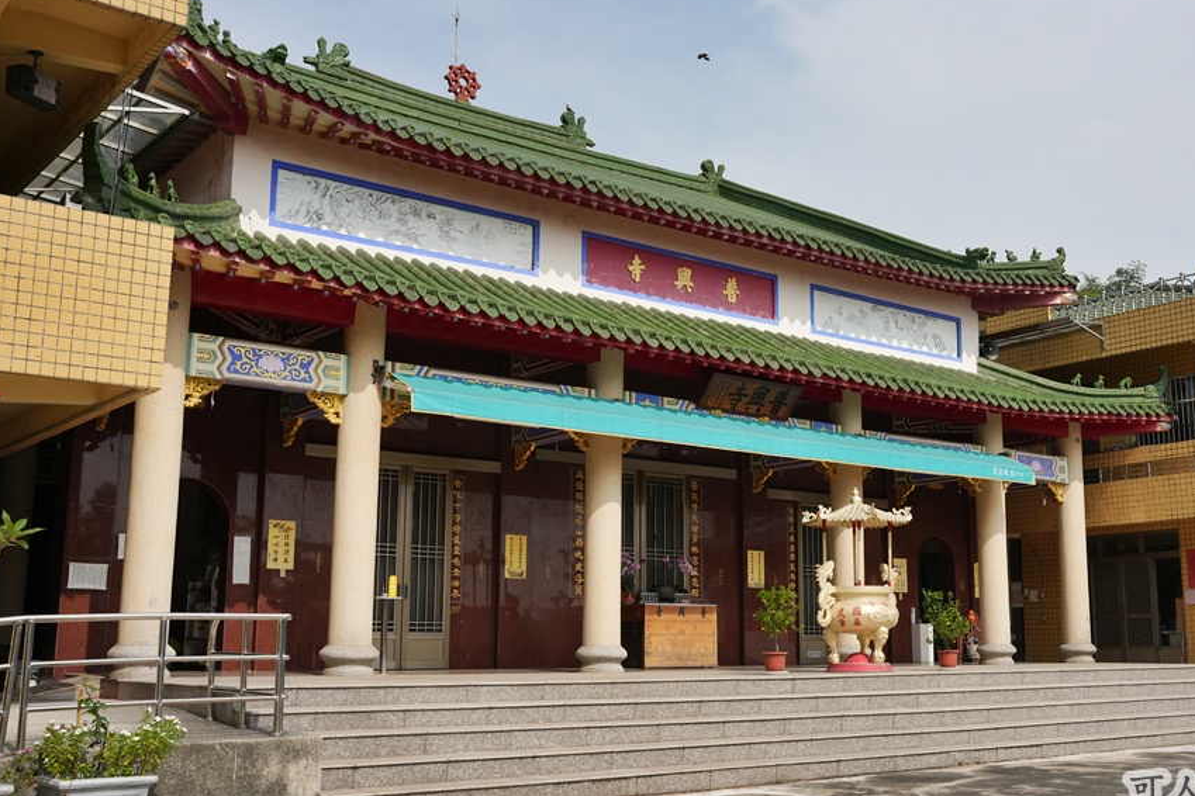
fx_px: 1365
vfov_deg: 32.5
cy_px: 392
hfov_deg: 47.1
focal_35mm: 41
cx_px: 685
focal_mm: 34.1
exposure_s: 1/3200
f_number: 9
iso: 1250
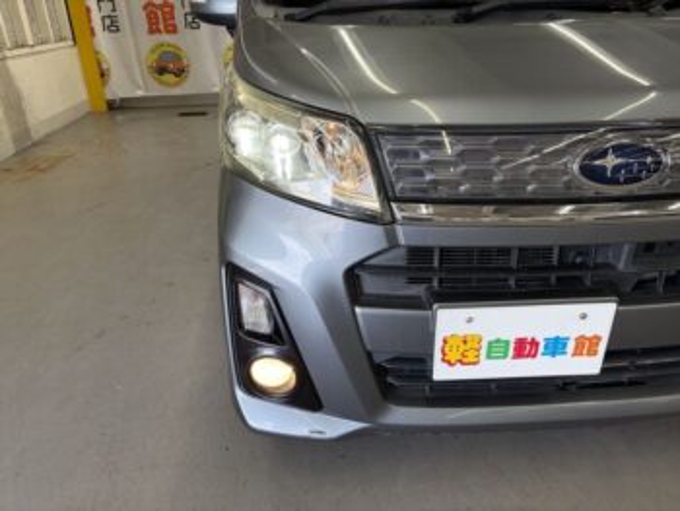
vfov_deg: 53.1
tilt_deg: -25.2
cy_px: 256
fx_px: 511
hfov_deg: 67.3
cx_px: 340
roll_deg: +2.9
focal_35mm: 26
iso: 40
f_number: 1.6
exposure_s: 1/100
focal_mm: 5.96
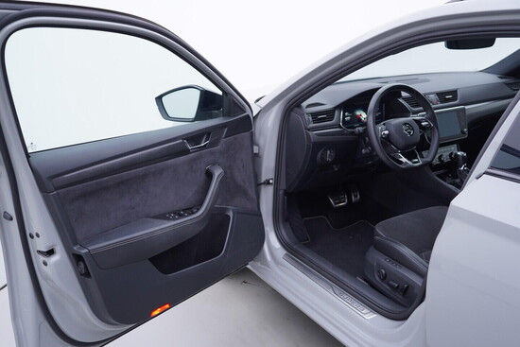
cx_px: 260
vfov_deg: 36.9
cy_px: 174
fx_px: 520
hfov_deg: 53.1
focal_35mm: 36
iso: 125
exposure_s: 1/50
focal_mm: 24
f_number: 3.2
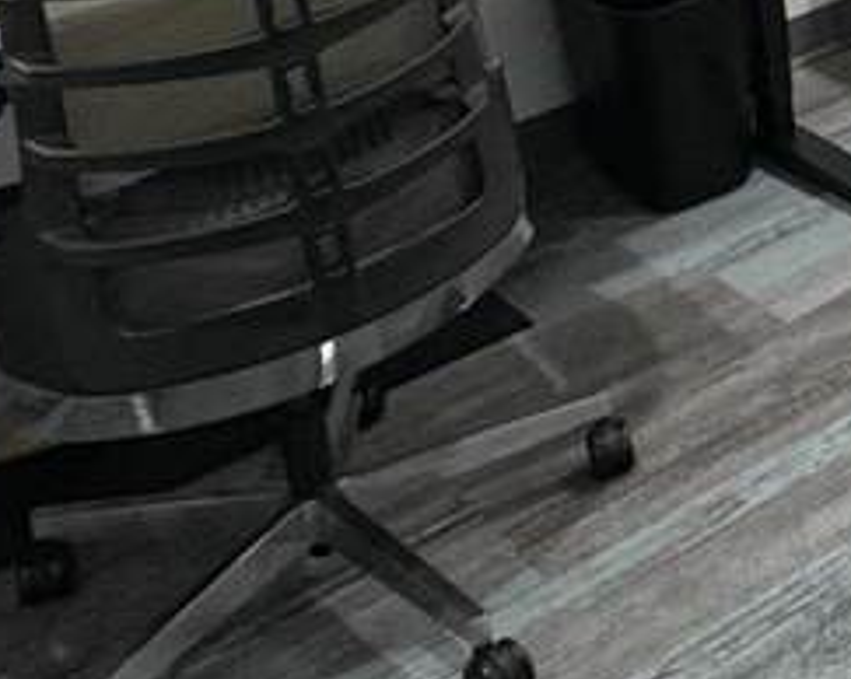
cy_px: -256
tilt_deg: -16.4
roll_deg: +2.5
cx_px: 1240
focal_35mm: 72
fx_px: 1812
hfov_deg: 22.3
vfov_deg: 19.3
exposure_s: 1/60
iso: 200
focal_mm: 2.22
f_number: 2.2
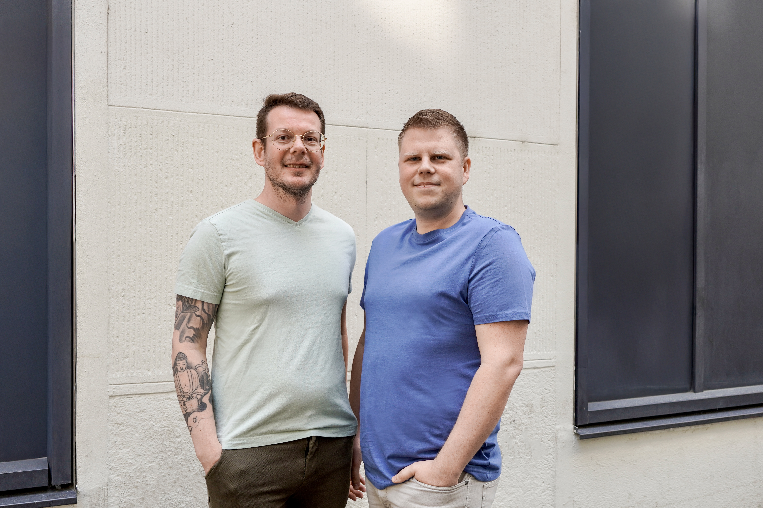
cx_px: 382
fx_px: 731
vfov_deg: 38.4
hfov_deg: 55.1
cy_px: 254
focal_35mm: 34
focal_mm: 23
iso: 160
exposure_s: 1/160
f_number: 4
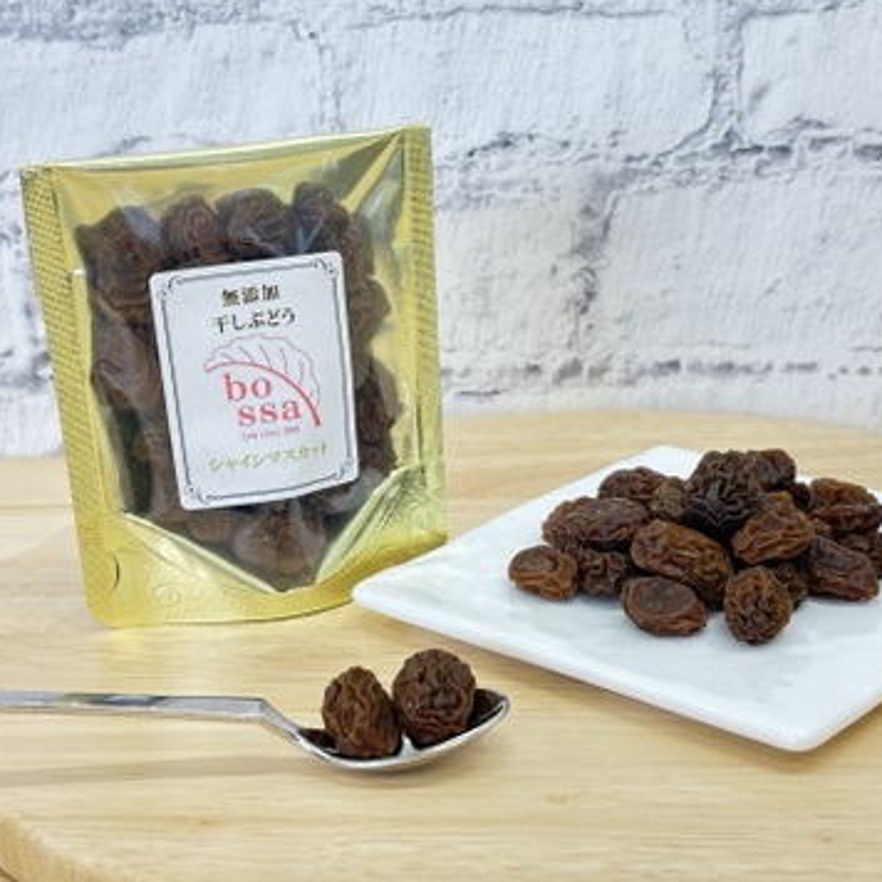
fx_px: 1787
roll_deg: +2.3
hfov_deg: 27.7
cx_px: 520
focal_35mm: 62
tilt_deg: -19.9
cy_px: 439
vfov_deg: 27.7
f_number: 1.6
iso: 64
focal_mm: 5.96
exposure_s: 1/60
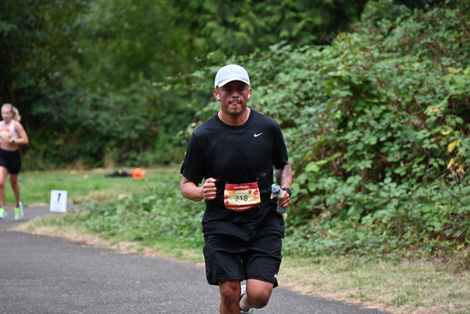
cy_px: 157
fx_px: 2612
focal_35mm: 200
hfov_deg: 10.3
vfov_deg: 6.9
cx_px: 235
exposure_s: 1/250
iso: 720
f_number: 6.3
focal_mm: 200
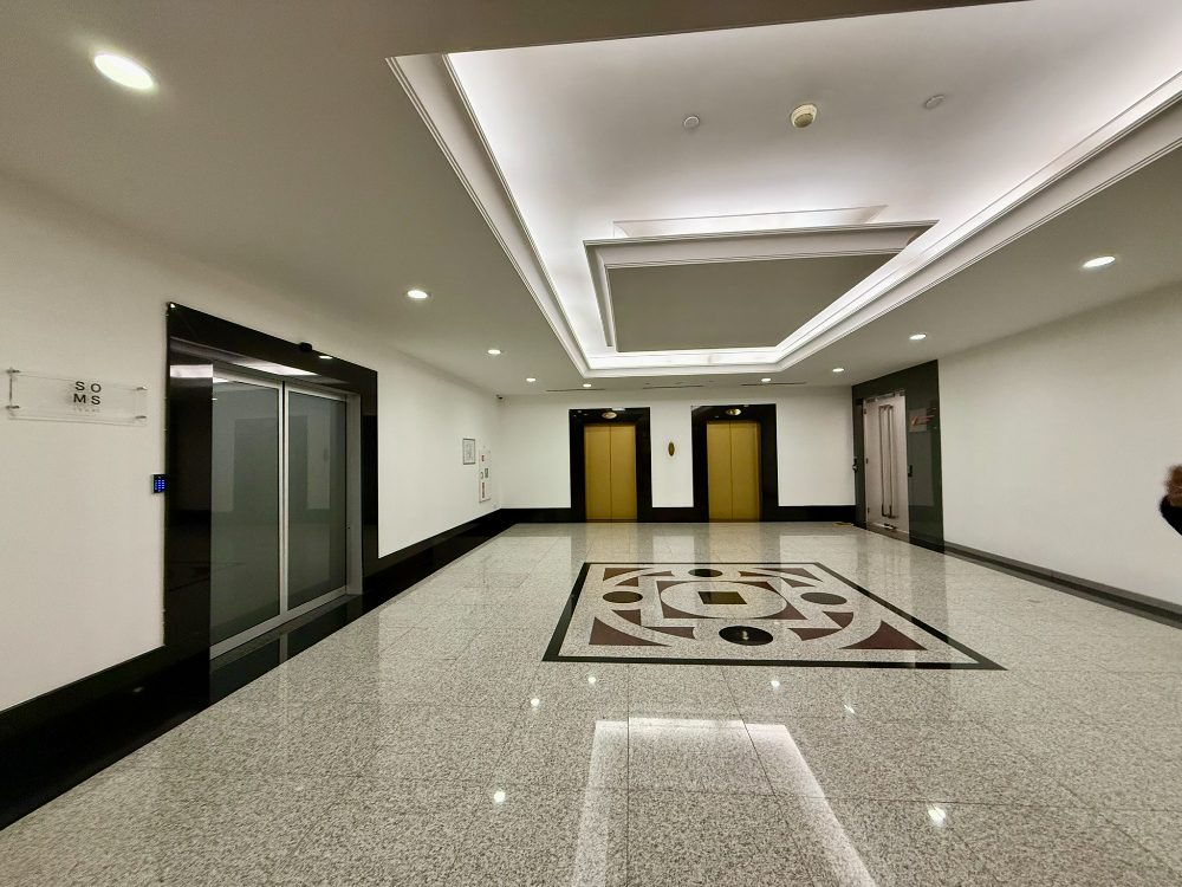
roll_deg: +1.6
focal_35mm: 14
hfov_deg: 102.1
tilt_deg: +2.1
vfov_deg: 85.7
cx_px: 591
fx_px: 478
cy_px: 444
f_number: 2.2
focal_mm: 2.22
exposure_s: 1/100
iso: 320
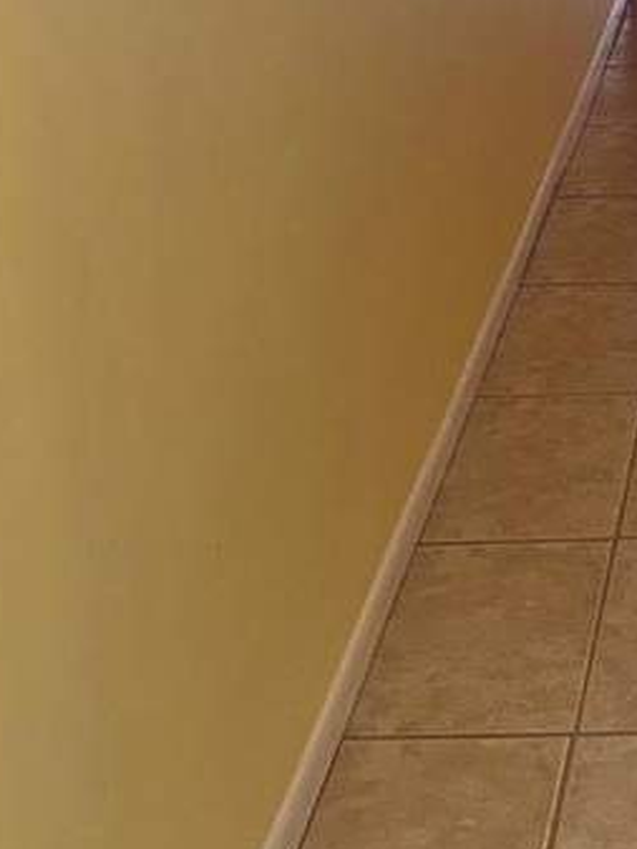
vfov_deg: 24.2
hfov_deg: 17.4
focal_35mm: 76
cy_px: -53
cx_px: 969
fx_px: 1864
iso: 50
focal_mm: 6.86
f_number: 1.78
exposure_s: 1/297
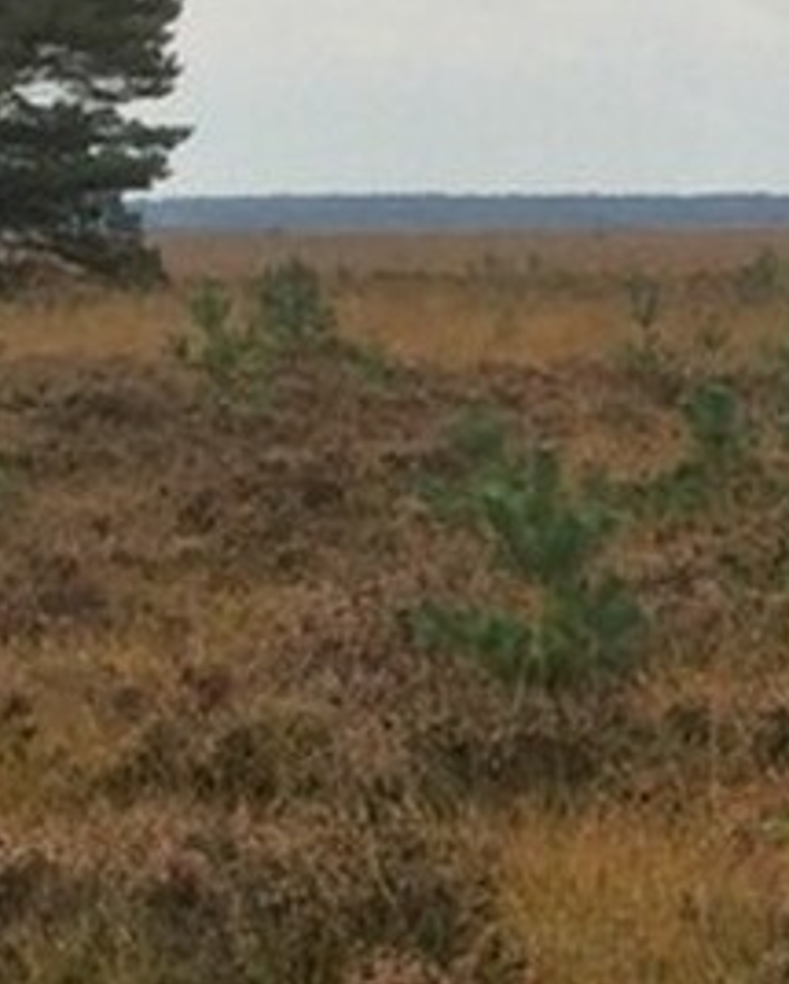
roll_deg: +1.8
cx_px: 1494
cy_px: 1065
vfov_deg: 11.3
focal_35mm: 168
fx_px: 4895
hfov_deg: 8.8
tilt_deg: -10.2
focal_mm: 3.3
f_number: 2.4
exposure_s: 1/414
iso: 32
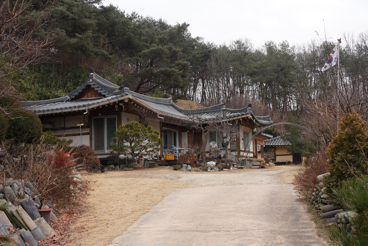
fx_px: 348
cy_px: 123
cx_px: 184
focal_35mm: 34
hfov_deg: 55.8
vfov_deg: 38.9
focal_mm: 34
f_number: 9
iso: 200
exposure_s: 1/100
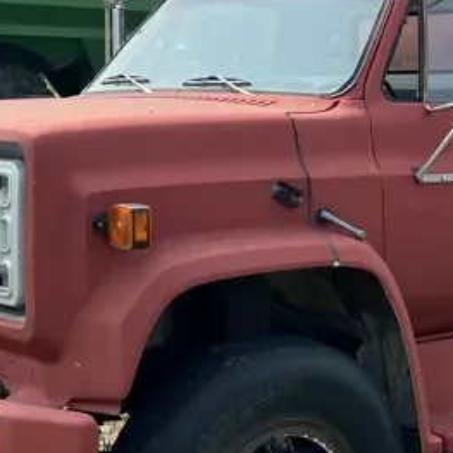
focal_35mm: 84
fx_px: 1244
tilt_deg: -3.6
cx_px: 450
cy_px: 189
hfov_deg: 20.0
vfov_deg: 20.6
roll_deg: +0.8
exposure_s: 1/4115
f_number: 1.5
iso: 50
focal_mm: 5.7
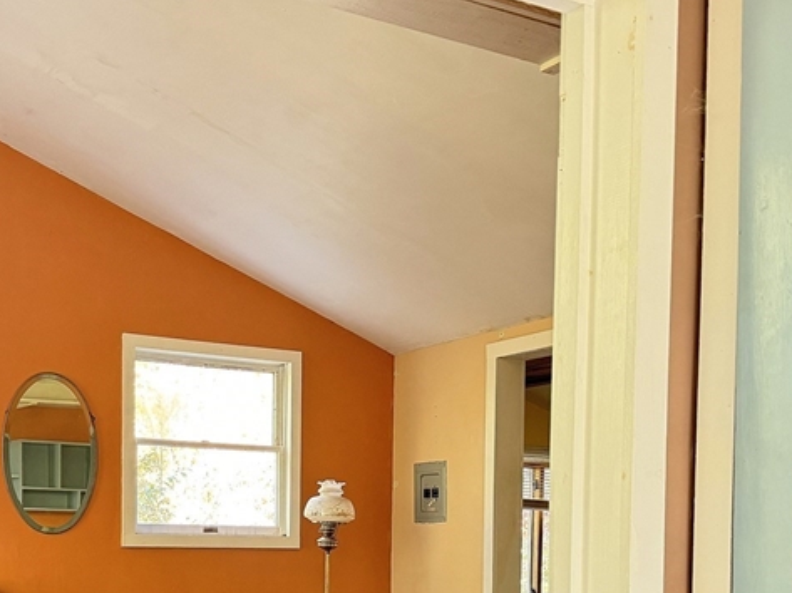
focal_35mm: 52
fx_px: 1189
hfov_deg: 36.6
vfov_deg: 26.8
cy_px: 561
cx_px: 280
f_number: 1.78
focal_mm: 6.76
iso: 500
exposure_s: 1/60
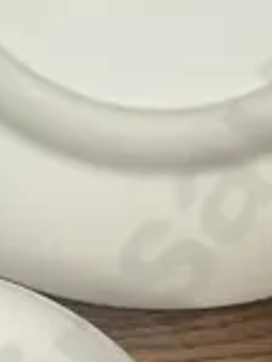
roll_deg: +0.9
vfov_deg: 10.3
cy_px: 289
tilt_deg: -34.7
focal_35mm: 192
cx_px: 146
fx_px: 2009
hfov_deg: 7.7
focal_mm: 3.99
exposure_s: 1/50
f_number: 1.8
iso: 80
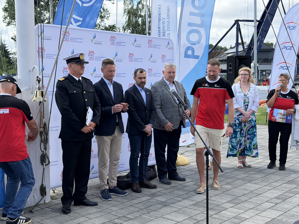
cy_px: 112
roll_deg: +0.5
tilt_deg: -5.5
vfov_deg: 30.3
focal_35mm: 48
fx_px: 415
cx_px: 150
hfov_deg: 39.7
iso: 80
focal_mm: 6.76
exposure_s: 1/2208
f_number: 1.78
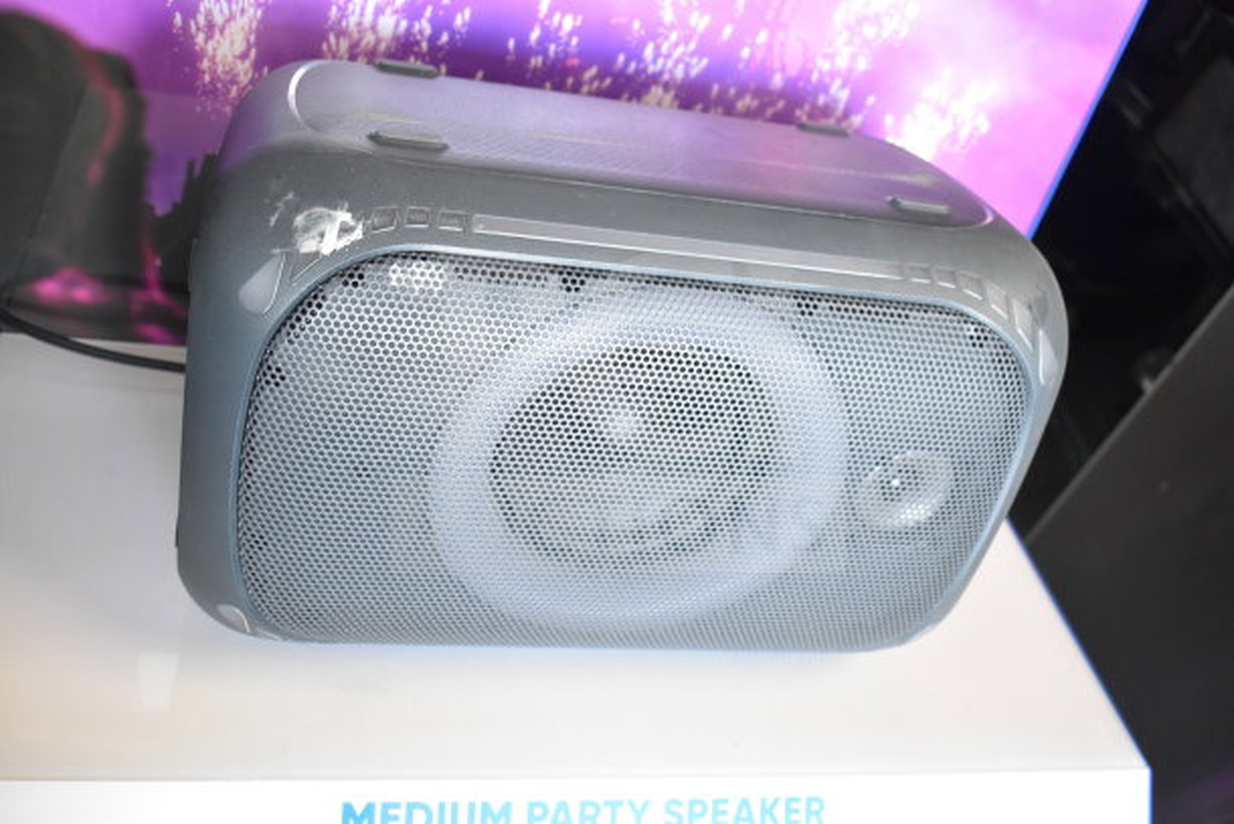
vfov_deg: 35.5
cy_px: 412
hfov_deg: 51.3
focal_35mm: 38
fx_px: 1286
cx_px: 617
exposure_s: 1/40
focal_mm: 25
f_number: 4
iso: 1600
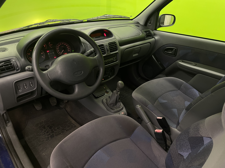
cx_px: 112
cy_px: 84
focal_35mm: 26
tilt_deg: -30.0
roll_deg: -0.9
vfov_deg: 53.1
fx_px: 169
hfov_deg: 67.3
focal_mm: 4.2
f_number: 1.6
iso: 200
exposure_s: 1/50
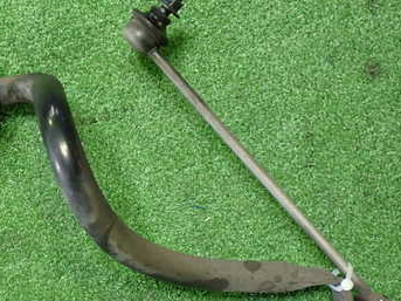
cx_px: 95
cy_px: 160
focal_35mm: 63
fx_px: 730
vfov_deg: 23.3
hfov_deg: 30.2
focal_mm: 6.37
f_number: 2.5
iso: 250
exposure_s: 1/40
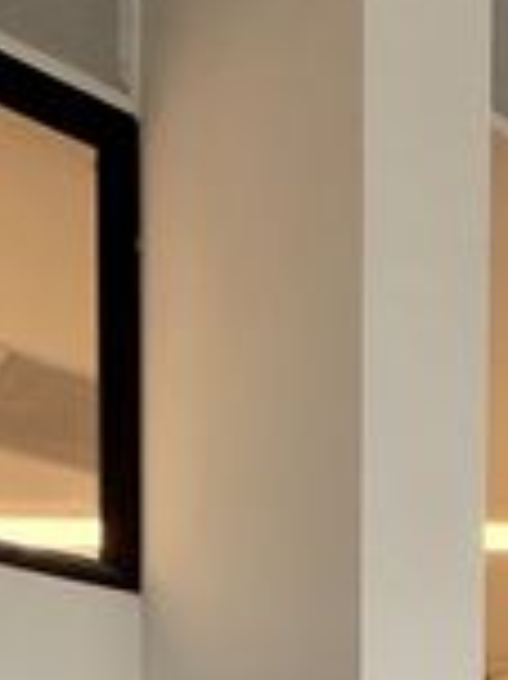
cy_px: 1038
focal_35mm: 62
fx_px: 1215
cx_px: 611
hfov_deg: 21.8
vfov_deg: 24.1
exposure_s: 1/99
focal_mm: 2.22
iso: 250
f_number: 2.2
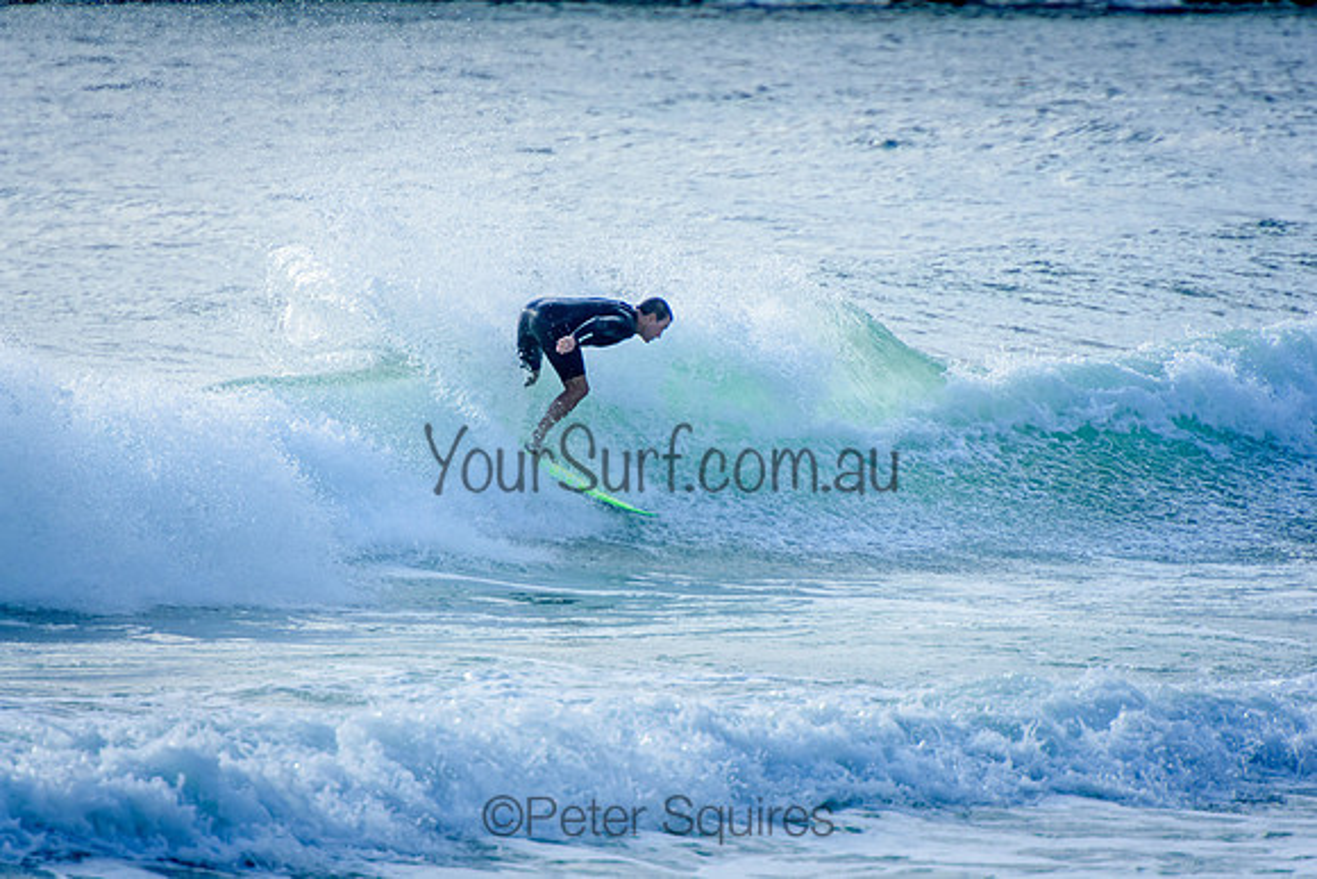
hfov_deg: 3.4
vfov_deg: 2.3
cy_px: 440
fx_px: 21954
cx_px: 658
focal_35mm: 600
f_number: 5.6
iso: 400
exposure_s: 1/2000
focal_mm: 400
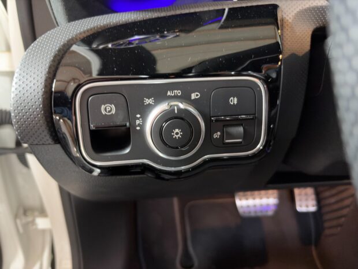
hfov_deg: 67.3
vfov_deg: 53.1
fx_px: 269
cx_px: 179
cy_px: 134
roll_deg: +0.0
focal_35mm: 26
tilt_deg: -26.9
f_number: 1.6
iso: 320
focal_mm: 5.96
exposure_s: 1/17
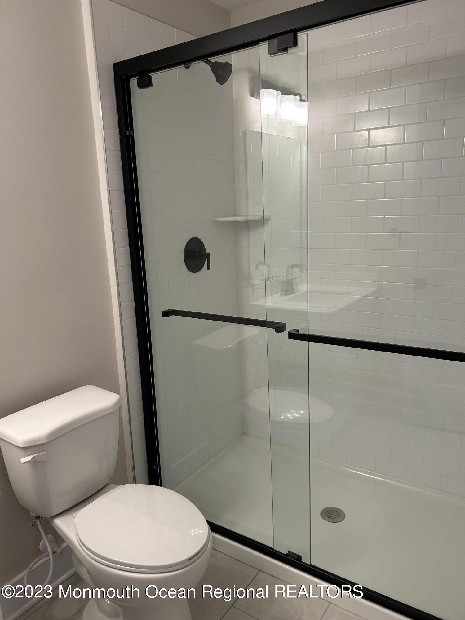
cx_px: 232
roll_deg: +1.4
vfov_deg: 67.3
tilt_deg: -12.7
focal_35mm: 26
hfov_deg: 53.1
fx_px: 466
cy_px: 310
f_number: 1.5
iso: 100
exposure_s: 1/120
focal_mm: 5.7
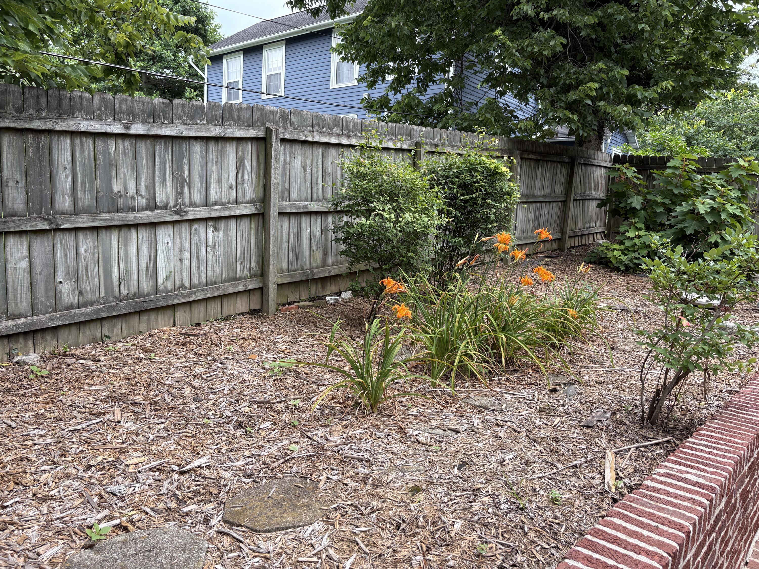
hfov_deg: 67.3
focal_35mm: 26
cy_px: 284
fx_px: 570
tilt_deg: -4.0
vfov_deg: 53.1
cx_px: 380
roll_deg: -2.2
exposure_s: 1/402
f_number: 1.6
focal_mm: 5.96
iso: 50
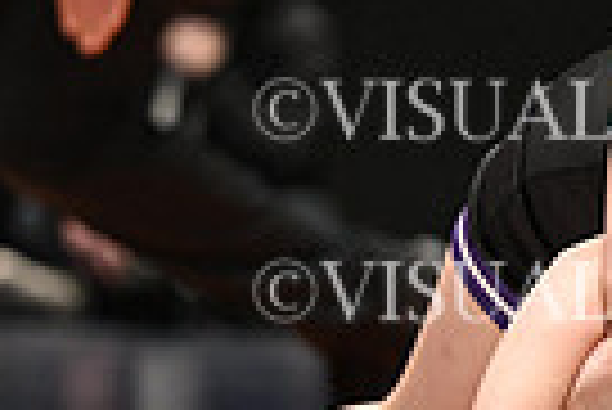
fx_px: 9088
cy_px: 200
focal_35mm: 534
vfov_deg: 2.6
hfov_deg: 3.8
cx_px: 904
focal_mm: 125
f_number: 2.8
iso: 4000
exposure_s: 1/960
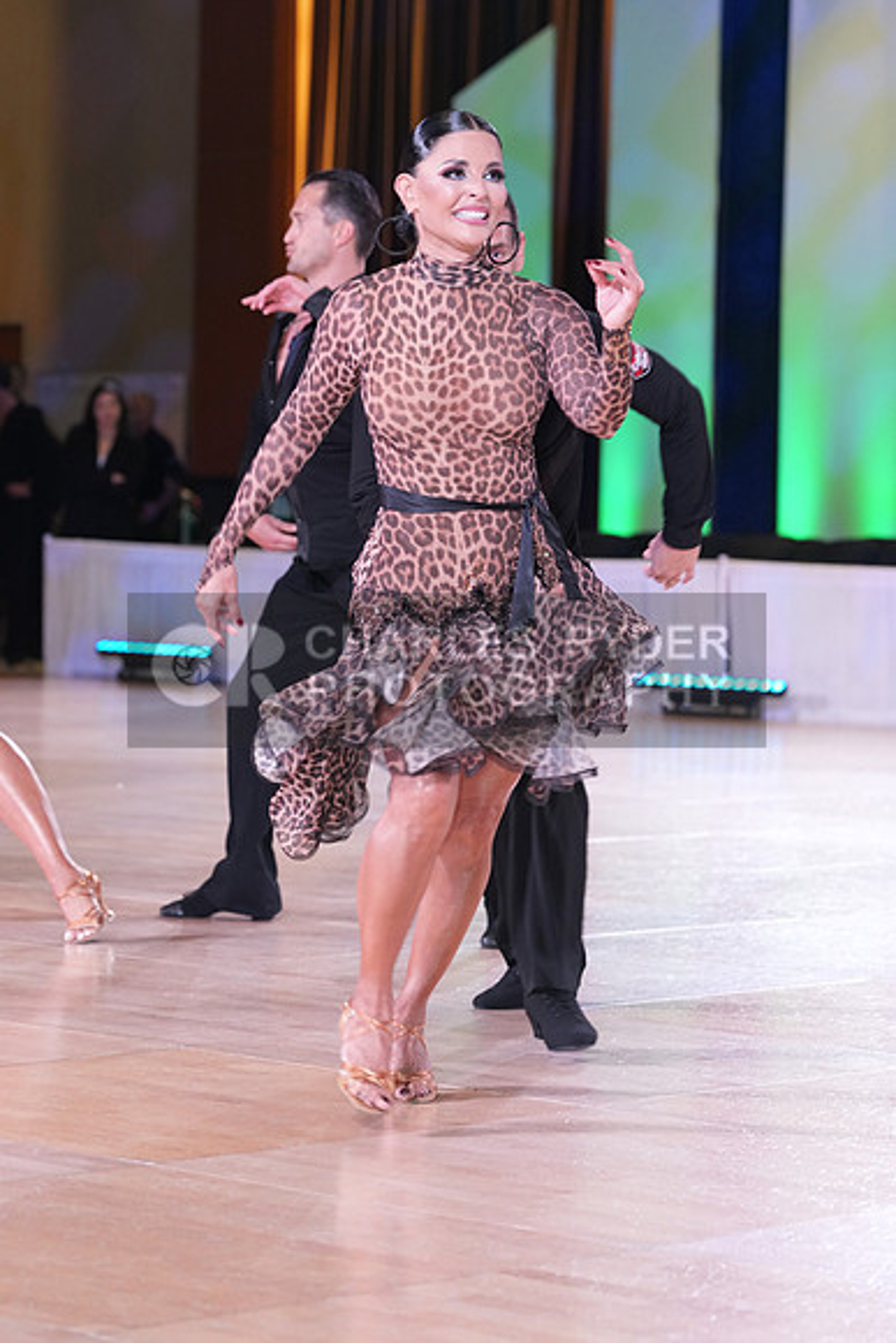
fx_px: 4290
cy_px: 672
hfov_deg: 11.9
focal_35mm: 115
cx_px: 448
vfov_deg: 17.8
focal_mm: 115
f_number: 4.5
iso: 2500
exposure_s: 1/200
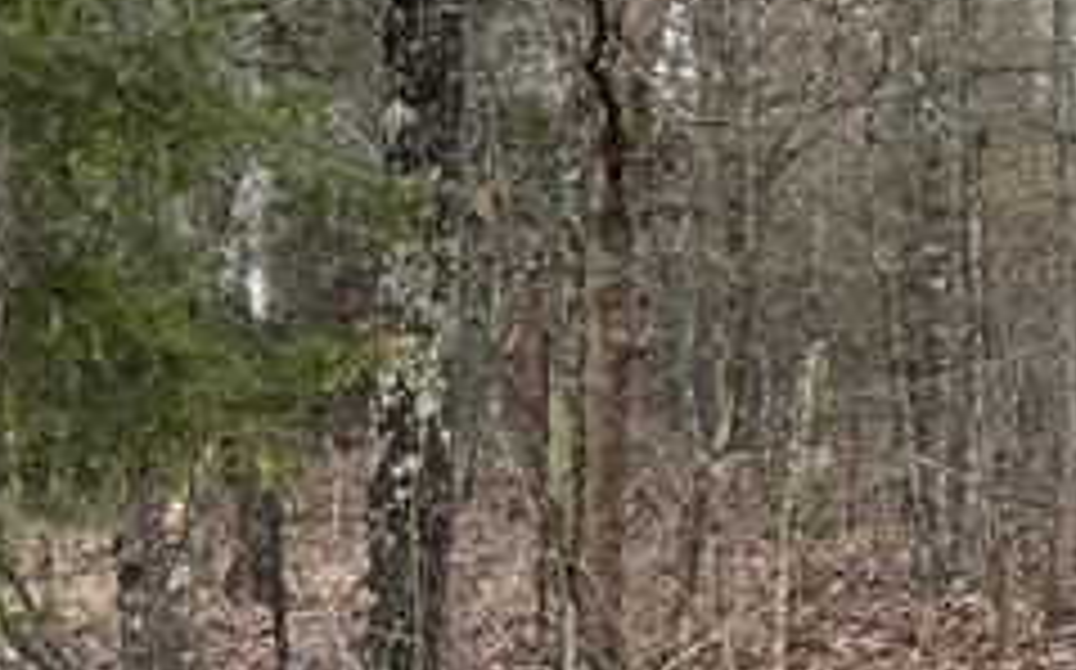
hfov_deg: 15.7
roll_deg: +1.1
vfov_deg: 12.0
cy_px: 288
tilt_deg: -1.6
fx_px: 3194
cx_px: 2062
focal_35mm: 109
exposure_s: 1/399
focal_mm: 6.76
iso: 80
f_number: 1.78
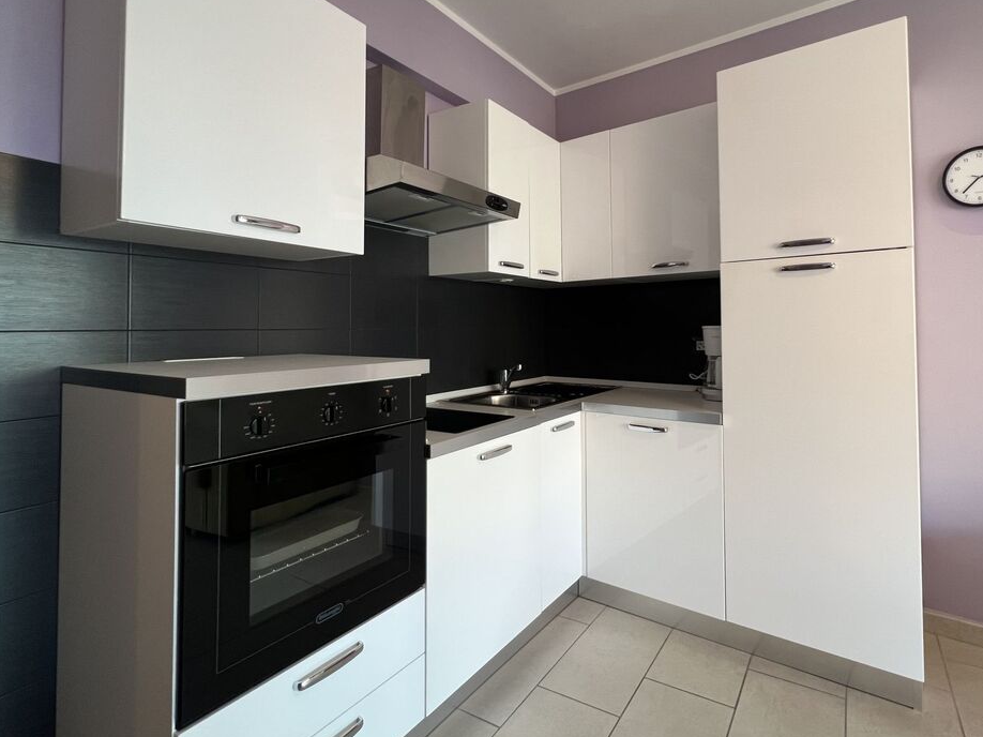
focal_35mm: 17
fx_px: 483
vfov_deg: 74.3
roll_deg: +0.5
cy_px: 316
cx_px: 571
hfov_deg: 90.3
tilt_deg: +0.8
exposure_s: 1/100
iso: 200
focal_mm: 1.57
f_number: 1.8
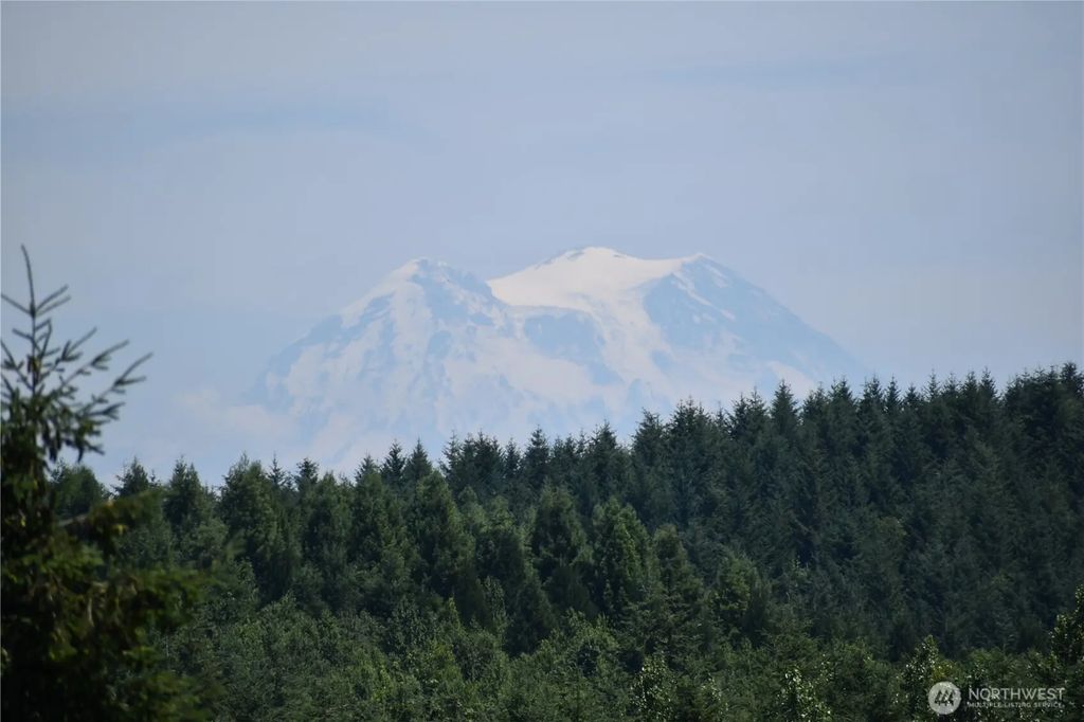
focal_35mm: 450
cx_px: 542
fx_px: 13545
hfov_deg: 4.6
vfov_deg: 3.1
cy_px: 361
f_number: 6.3
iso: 200
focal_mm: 300
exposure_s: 1/1000
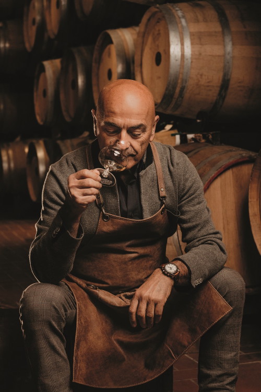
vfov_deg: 28.8
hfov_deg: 19.5
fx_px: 761
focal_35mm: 70
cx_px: 130
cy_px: 196
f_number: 6.3
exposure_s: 1/50
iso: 800
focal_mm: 70
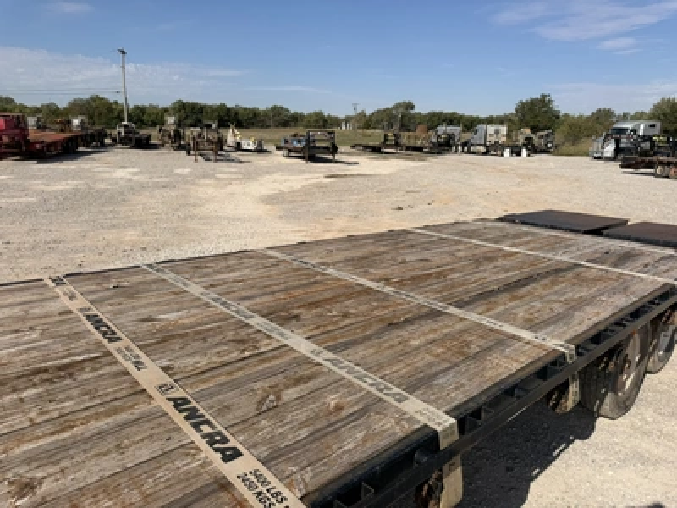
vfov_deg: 56.8
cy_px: 254
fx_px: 469
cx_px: 338
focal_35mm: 24
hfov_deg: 71.6
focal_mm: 6.76
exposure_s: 1/7353
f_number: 1.78
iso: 80
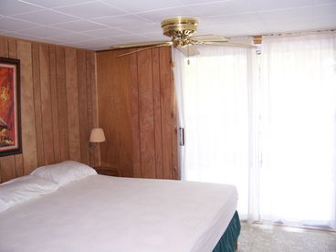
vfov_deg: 41.8
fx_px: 330
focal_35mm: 34
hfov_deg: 54.0
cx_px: 168
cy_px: 126
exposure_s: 1/60
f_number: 2.7
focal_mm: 5.6
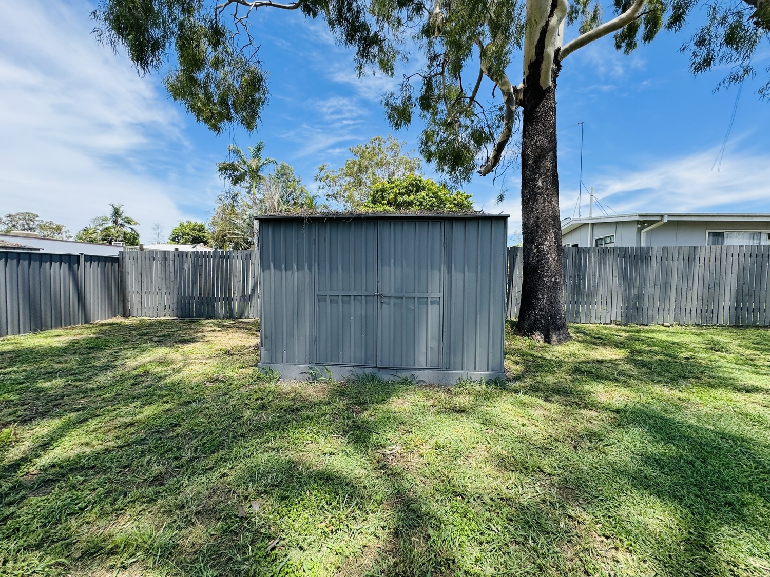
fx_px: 311
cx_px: 385
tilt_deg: -0.1
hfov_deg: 102.1
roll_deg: +0.6
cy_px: 288
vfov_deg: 85.7
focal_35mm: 14
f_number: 2.2
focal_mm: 2.22
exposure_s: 1/1048
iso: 40
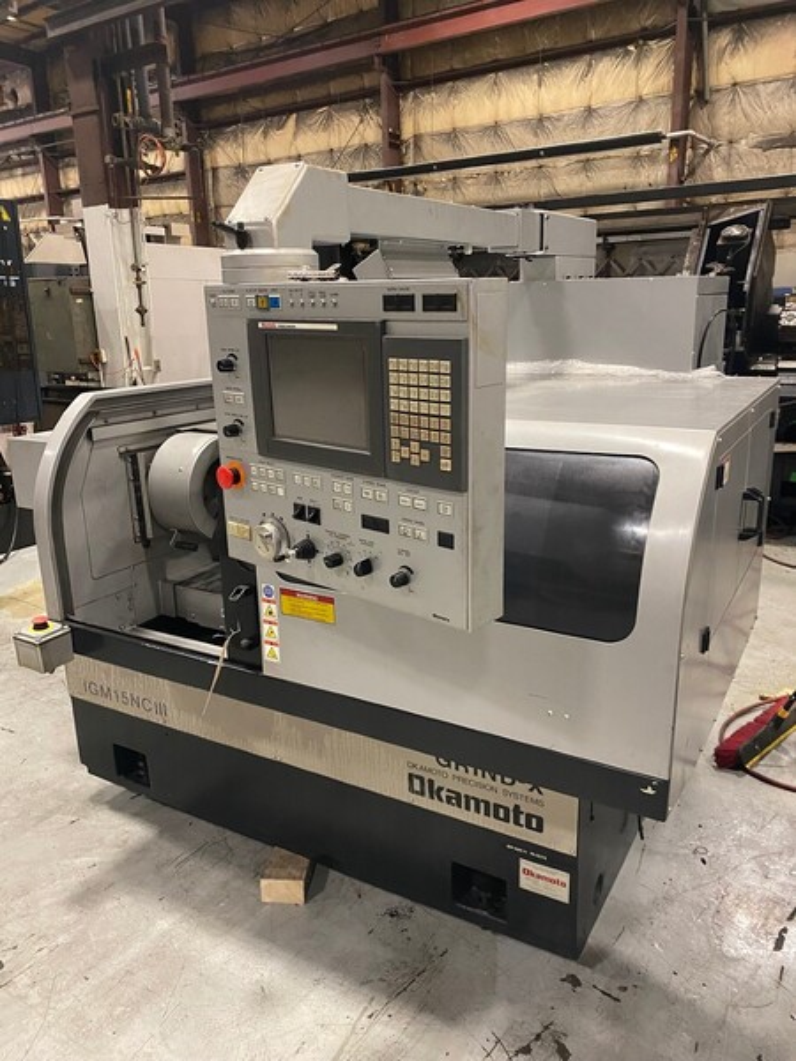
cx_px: 398
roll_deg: +1.7
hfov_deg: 53.1
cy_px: 530
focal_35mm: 26
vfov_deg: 67.3
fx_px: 797
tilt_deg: -13.0
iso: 400
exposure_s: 1/40
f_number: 1.8
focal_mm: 4.25
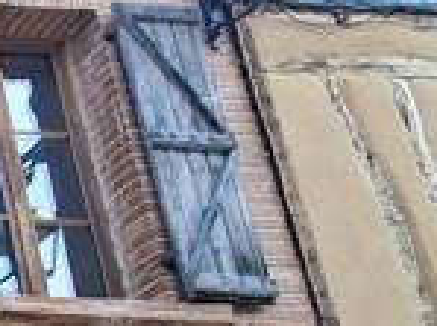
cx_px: -592
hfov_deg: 15.5
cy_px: 473
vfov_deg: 18.7
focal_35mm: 70
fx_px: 882
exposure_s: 1/186
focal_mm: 1.74
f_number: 2.2
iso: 40
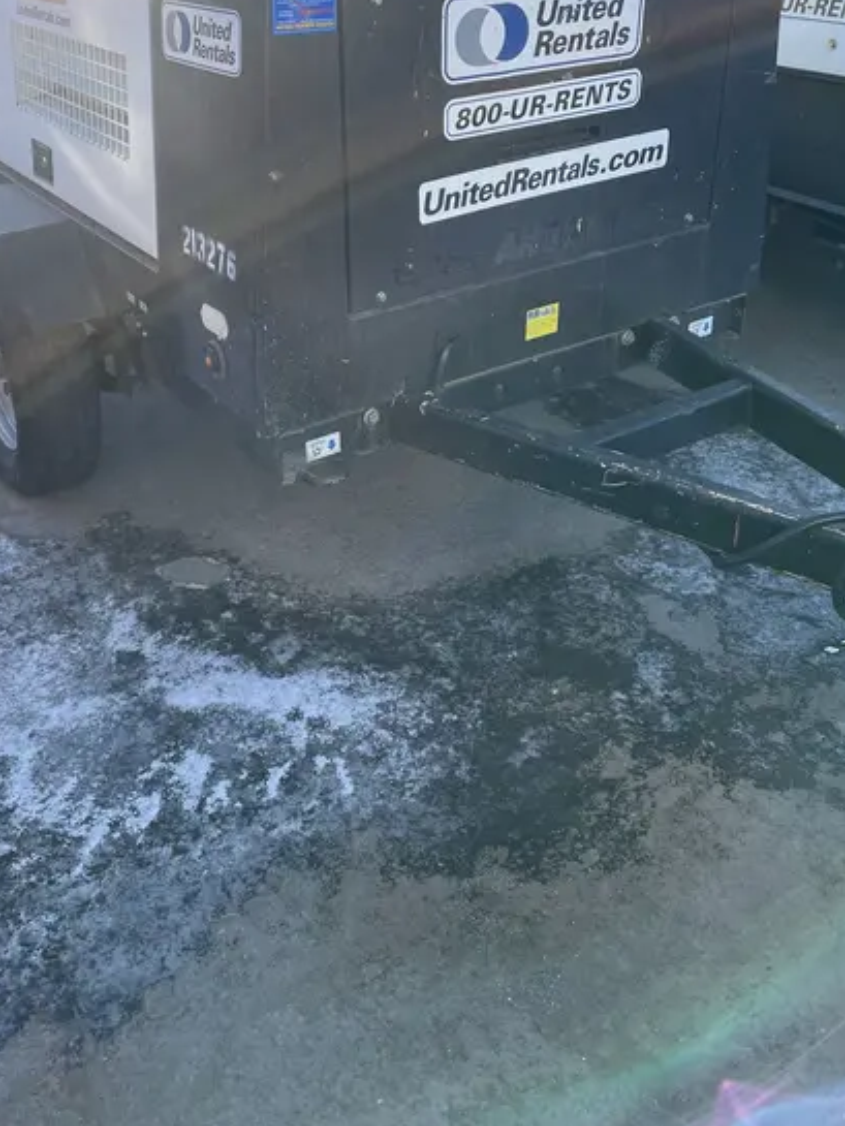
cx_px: 333
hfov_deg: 40.5
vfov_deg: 51.8
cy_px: 396
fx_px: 1139
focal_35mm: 35
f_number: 1.6
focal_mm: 4.2
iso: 32
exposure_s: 1/619
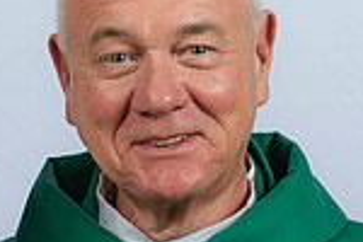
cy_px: 269
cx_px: 46
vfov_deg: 6.4
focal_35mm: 213
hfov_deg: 9.6
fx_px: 2148
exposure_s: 1/200
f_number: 8
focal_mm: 55
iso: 320
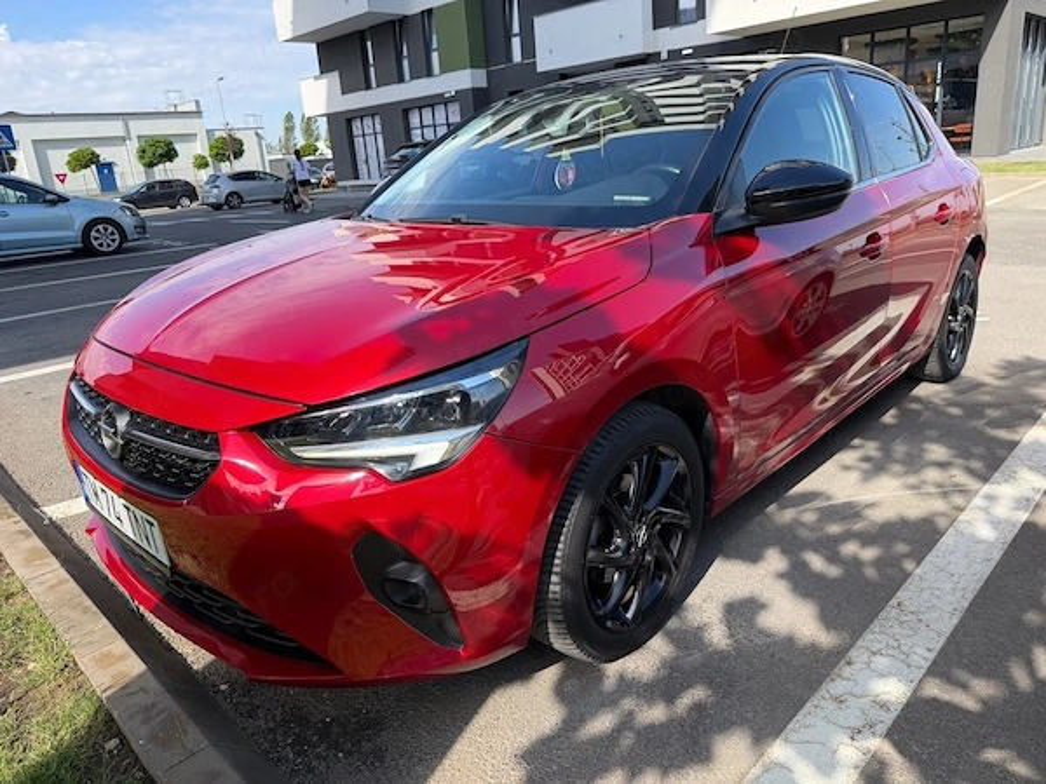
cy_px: 392
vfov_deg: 56.8
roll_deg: +4.8
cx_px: 523
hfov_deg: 71.6
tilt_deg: -16.4
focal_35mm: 24
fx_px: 725
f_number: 1.78
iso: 100
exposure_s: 1/1812
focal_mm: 6.76
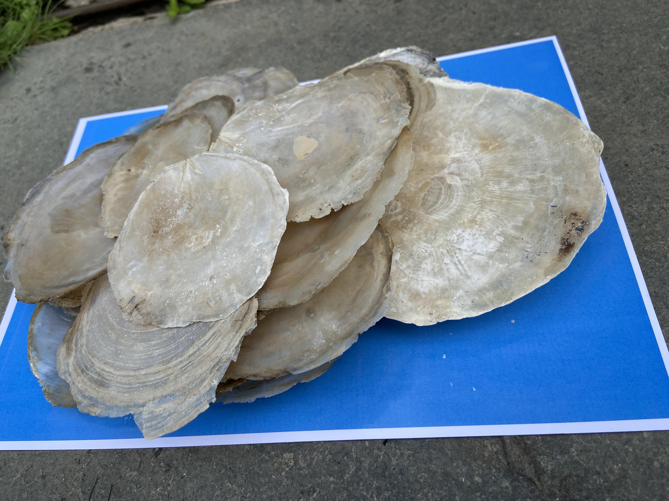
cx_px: 334
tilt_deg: -55.5
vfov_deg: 53.1
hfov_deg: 67.3
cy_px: 250
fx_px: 502
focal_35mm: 26
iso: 32
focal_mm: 4.25
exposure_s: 1/1484
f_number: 1.8
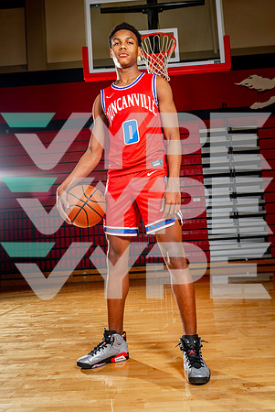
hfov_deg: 40.1
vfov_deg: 57.2
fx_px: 377
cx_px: 138
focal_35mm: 33
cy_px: 206
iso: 100
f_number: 5.6
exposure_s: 1/125
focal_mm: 33
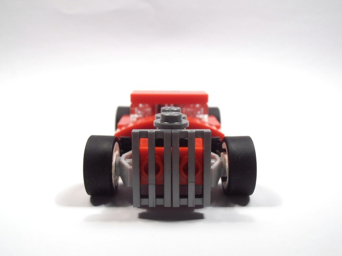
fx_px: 366
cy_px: 128
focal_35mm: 37
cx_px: 171
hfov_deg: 50.1
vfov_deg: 38.7
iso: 80
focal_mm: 6.61
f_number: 3.9
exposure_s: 1/50
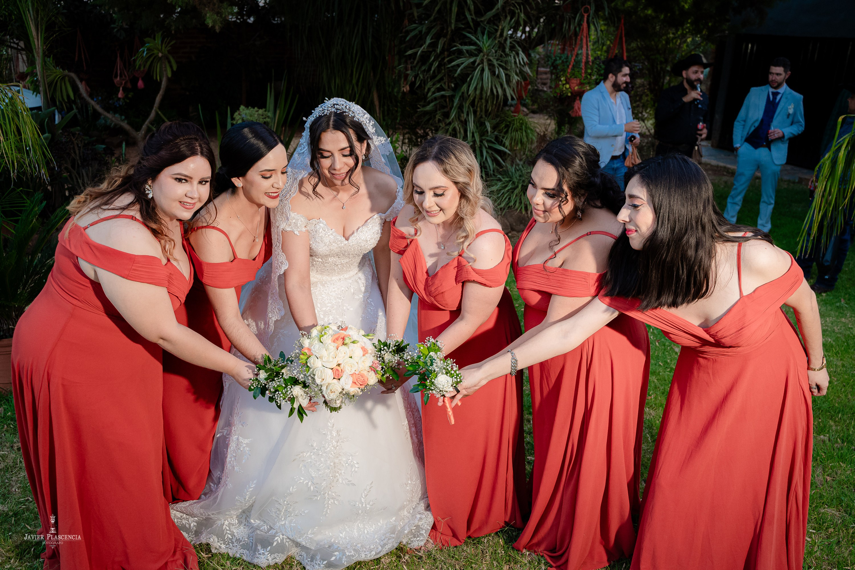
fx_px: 665
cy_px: 285
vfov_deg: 46.4
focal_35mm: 28
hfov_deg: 65.5
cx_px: 428
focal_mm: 28
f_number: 5
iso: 1250
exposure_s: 1/100
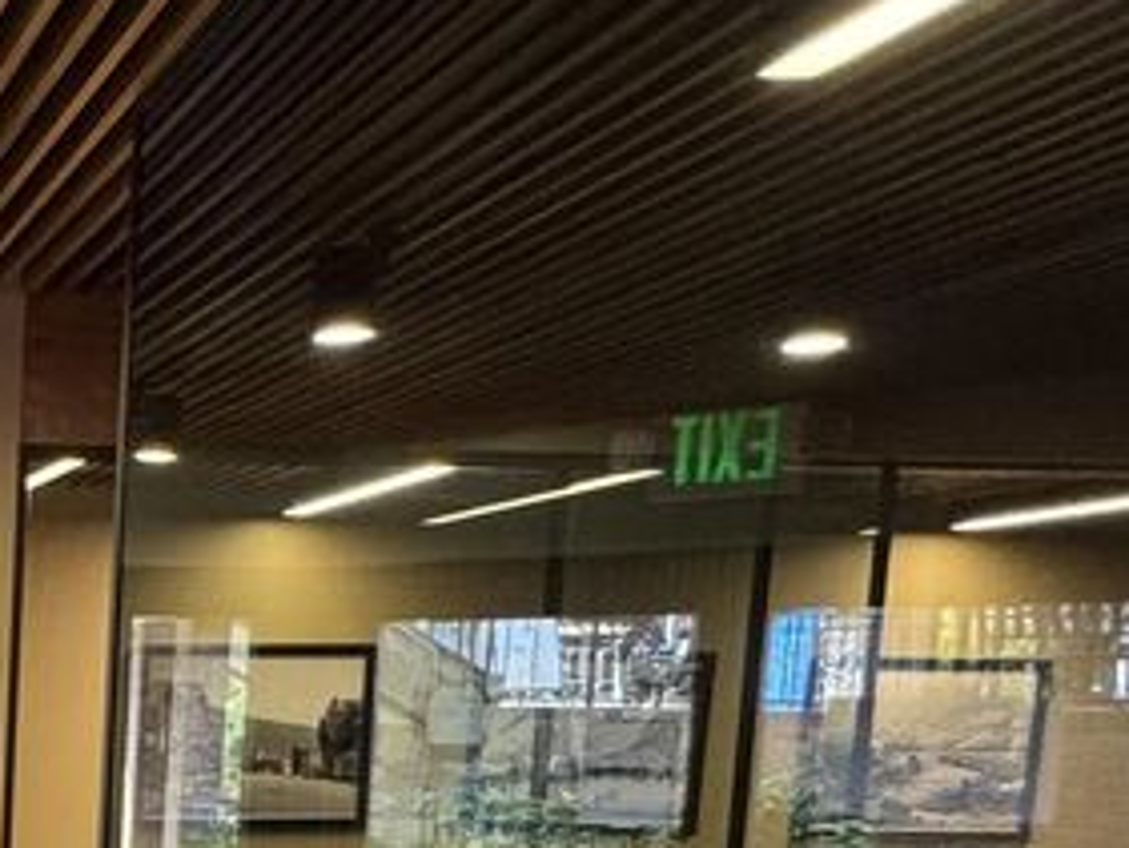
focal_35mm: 51
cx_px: -402
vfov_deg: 26.5
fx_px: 1664
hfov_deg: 29.0
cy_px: 916
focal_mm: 2.22
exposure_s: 1/120
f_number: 2.2
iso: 250
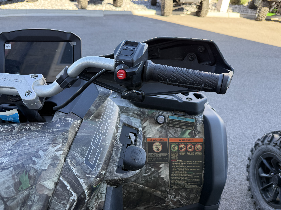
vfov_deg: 56.8
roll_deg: -2.4
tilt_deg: -32.7
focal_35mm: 24
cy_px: 105
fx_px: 195
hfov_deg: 71.6
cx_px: 140
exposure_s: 1/252
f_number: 1.78
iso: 100
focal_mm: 6.76
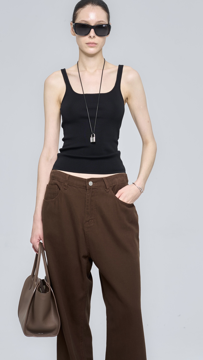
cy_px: 215
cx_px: 90
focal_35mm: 120
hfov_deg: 10.1
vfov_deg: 17.8
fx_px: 1148
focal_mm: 85
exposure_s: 1/125
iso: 200
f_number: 8
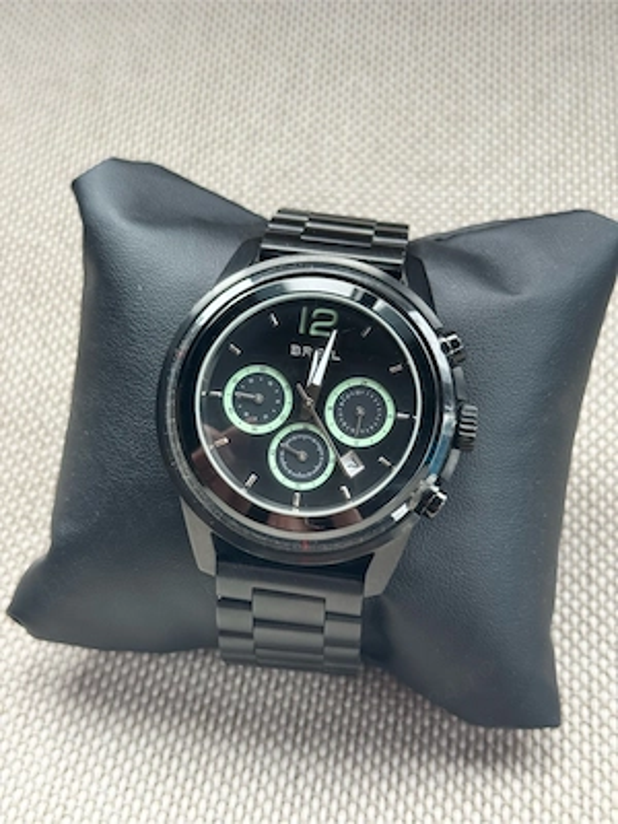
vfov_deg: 39.7
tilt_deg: -58.4
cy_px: 412
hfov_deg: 30.3
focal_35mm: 48
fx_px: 1143
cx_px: 309
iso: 80
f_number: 1.78
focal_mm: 6.76
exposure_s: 1/127
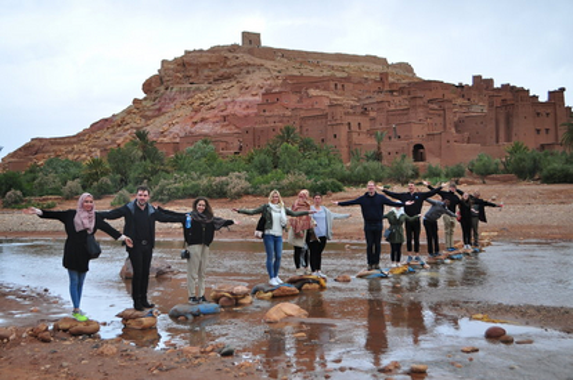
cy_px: 190
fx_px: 715
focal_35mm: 45
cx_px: 286
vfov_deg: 29.8
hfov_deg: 43.6
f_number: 4.5
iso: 200
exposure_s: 1/80
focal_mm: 30
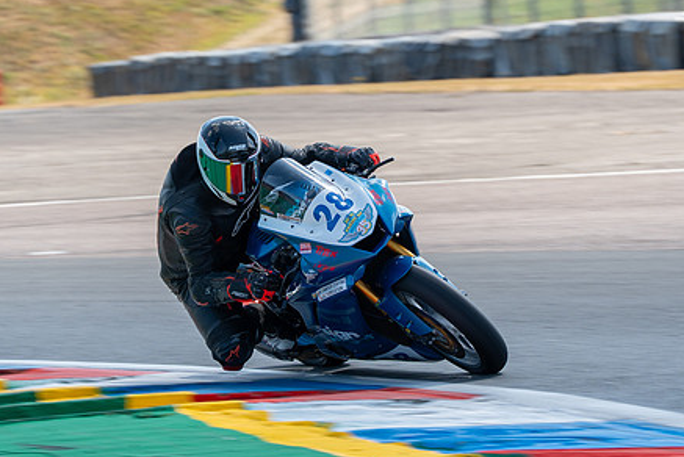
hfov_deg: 5.9
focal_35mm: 350
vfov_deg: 3.9
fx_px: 6654
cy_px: 218
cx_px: 317
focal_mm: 200
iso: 160
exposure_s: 1/200
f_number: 9
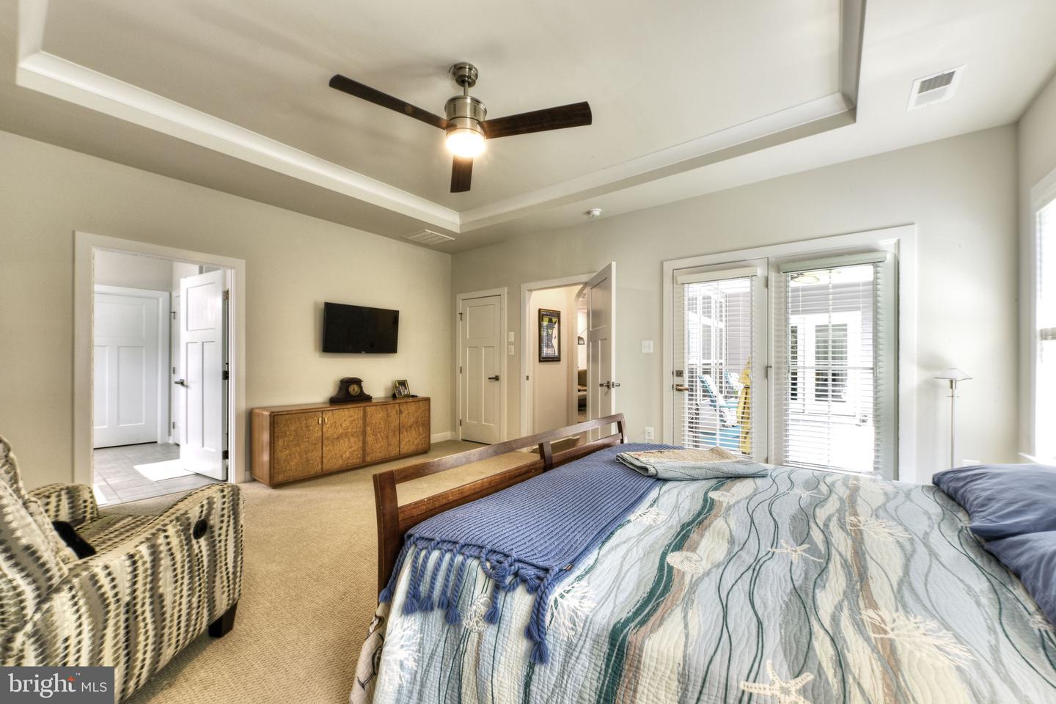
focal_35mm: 14
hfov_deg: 104.3
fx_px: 411
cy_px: 352
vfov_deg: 81.2
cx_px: 528
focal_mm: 14
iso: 100
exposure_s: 1.6
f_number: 22
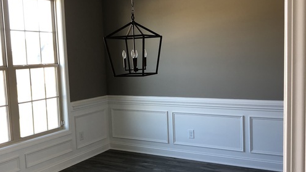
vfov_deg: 29.0
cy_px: 90
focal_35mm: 41
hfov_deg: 49.4
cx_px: 152
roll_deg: +3.3
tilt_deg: -5.6
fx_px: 333
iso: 40
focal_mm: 3.99
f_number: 1.8
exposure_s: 1/30
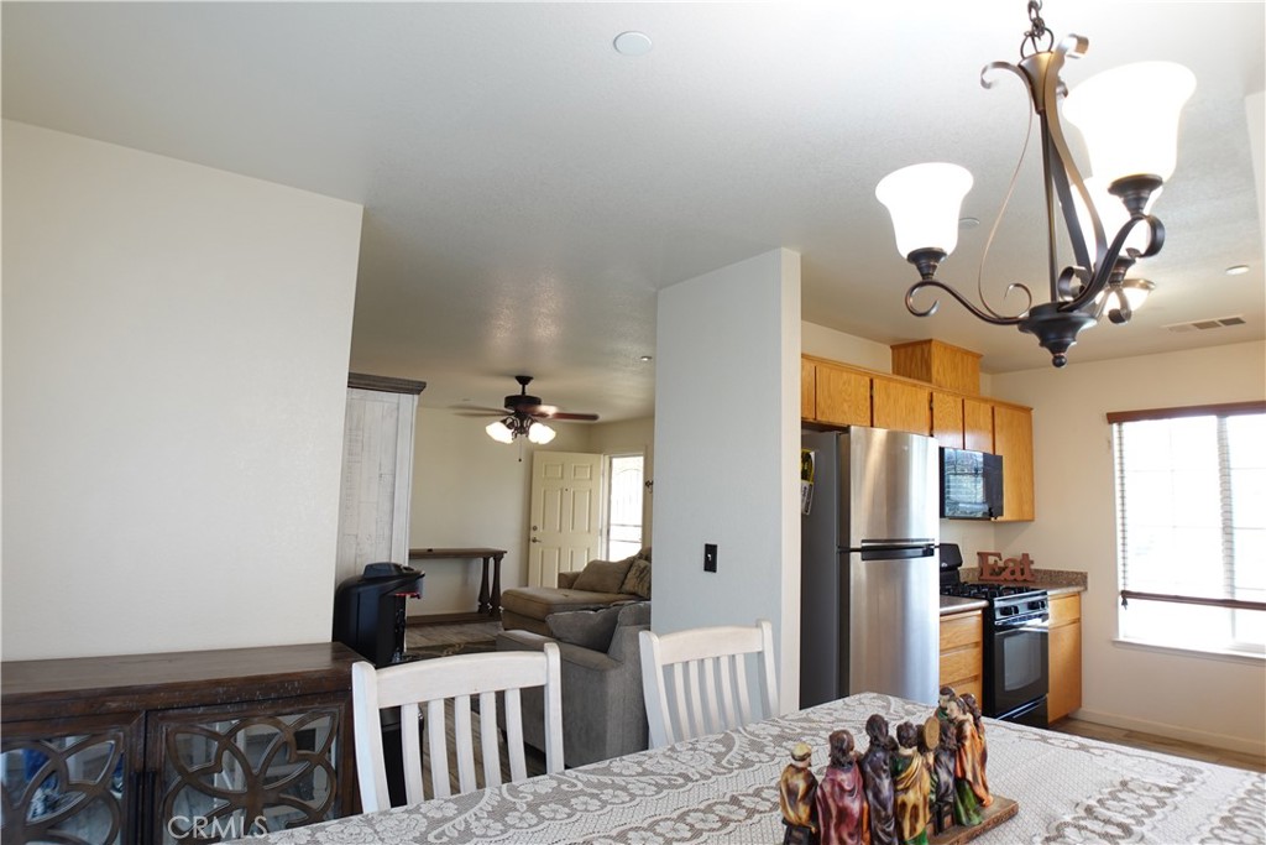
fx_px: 844
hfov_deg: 73.7
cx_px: 633
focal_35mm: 24
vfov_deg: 53.1
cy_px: 422
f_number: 2.5
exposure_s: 1/30
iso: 125
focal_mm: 9.4
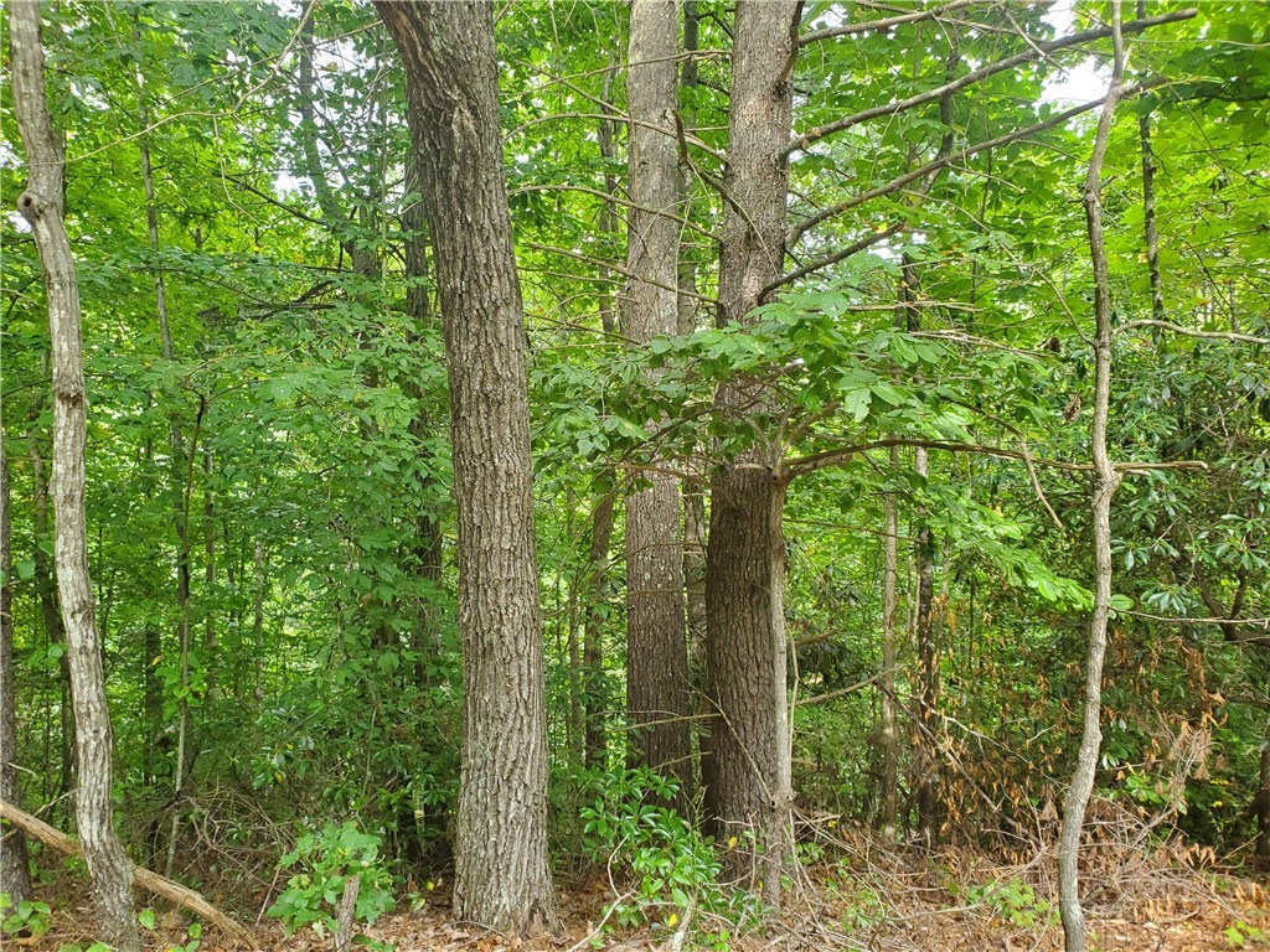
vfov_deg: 53.1
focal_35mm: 26
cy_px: 476
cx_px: 635
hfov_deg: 67.3
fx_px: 954
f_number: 2.4
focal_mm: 4.3
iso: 250
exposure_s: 1/120
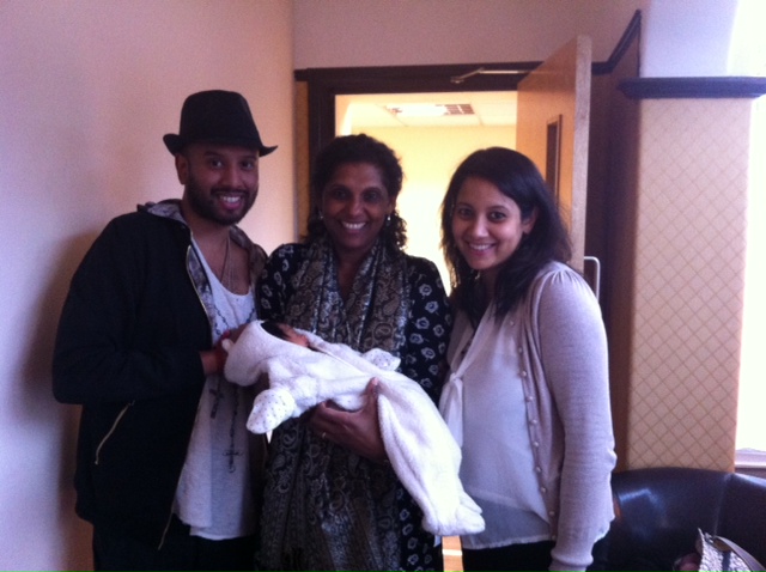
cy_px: 286
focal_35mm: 35
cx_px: 383
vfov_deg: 40.6
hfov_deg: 52.7
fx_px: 773
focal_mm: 3.85
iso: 320
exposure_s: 1/15
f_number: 2.8
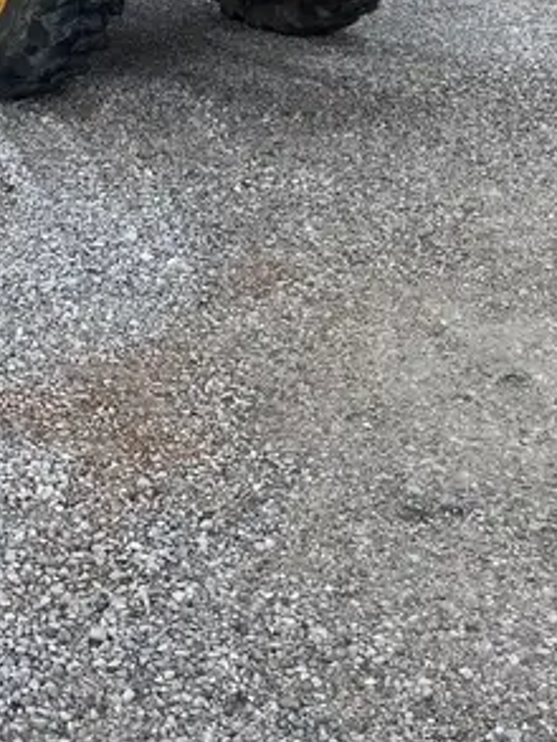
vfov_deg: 27.2
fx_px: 1394
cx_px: 28
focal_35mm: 65
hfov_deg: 21.9
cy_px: -80
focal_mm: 4.2
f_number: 1.6
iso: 32
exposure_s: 1/769
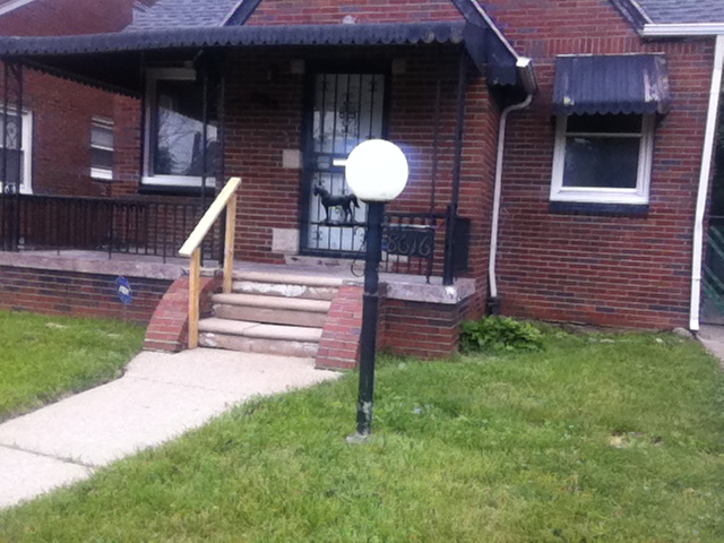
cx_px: 362
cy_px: 272
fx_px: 732
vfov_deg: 40.7
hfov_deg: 52.6
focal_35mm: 35
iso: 125
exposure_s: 1/1053
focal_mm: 3.85
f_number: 2.4
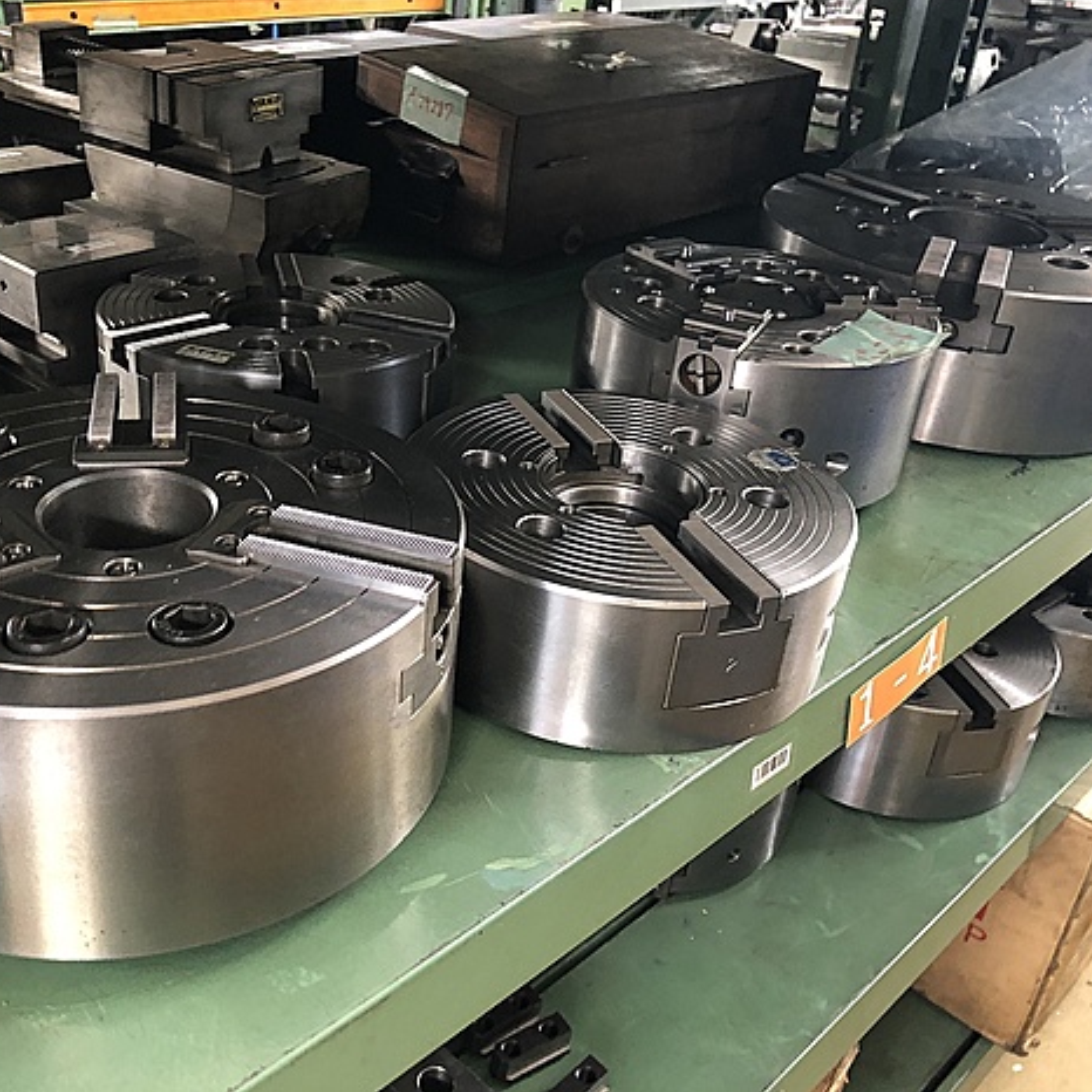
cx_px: 452
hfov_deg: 48.2
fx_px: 1213
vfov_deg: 48.4
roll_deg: -4.0
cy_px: 532
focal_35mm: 34
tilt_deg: -31.6
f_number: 1.8
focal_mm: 3.99
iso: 100
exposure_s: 1/13
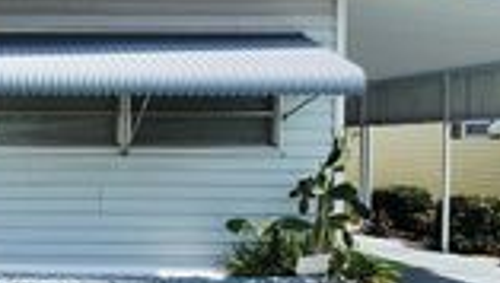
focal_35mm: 45
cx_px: -64
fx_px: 598
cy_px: 154
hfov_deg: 37.2
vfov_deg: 26.7
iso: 50
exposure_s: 1/2812
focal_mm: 2.2
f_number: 2.2
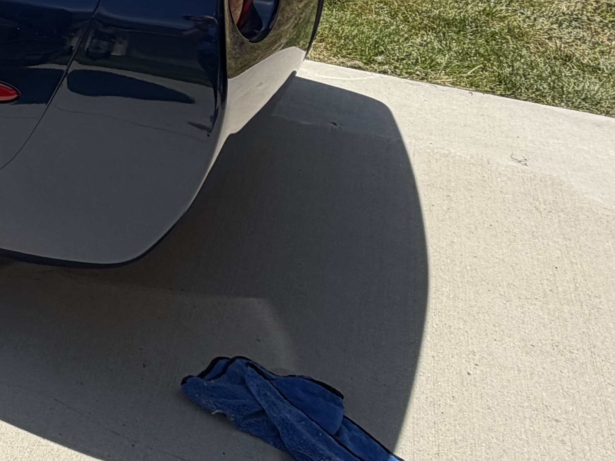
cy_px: -73
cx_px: -338
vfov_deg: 26.3
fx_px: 889
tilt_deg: -19.0
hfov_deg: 26.2
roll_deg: +2.4
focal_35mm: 50
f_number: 2.2
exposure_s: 1/942
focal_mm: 2.22
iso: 20
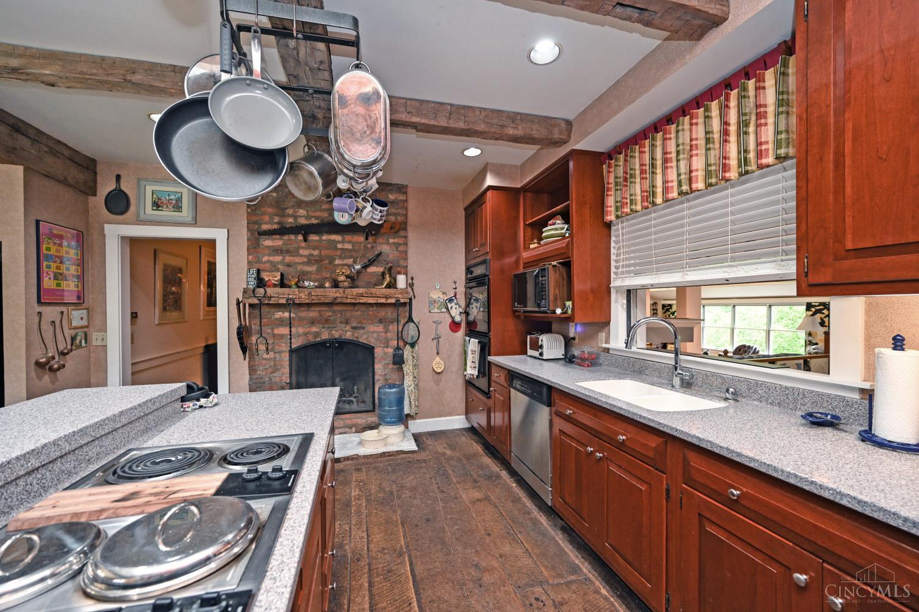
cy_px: 306
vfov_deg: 81.2
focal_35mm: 14
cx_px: 460
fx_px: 357
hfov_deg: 104.3
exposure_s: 1/60
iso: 1250
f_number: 4
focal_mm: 14
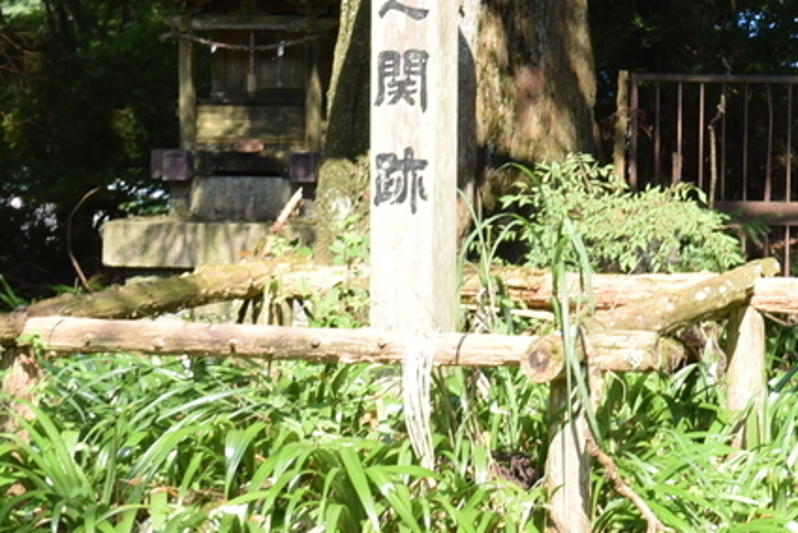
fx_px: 3194
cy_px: -71
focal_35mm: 144
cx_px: 843
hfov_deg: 14.0
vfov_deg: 9.4
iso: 100
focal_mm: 34
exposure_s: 1/60
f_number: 9
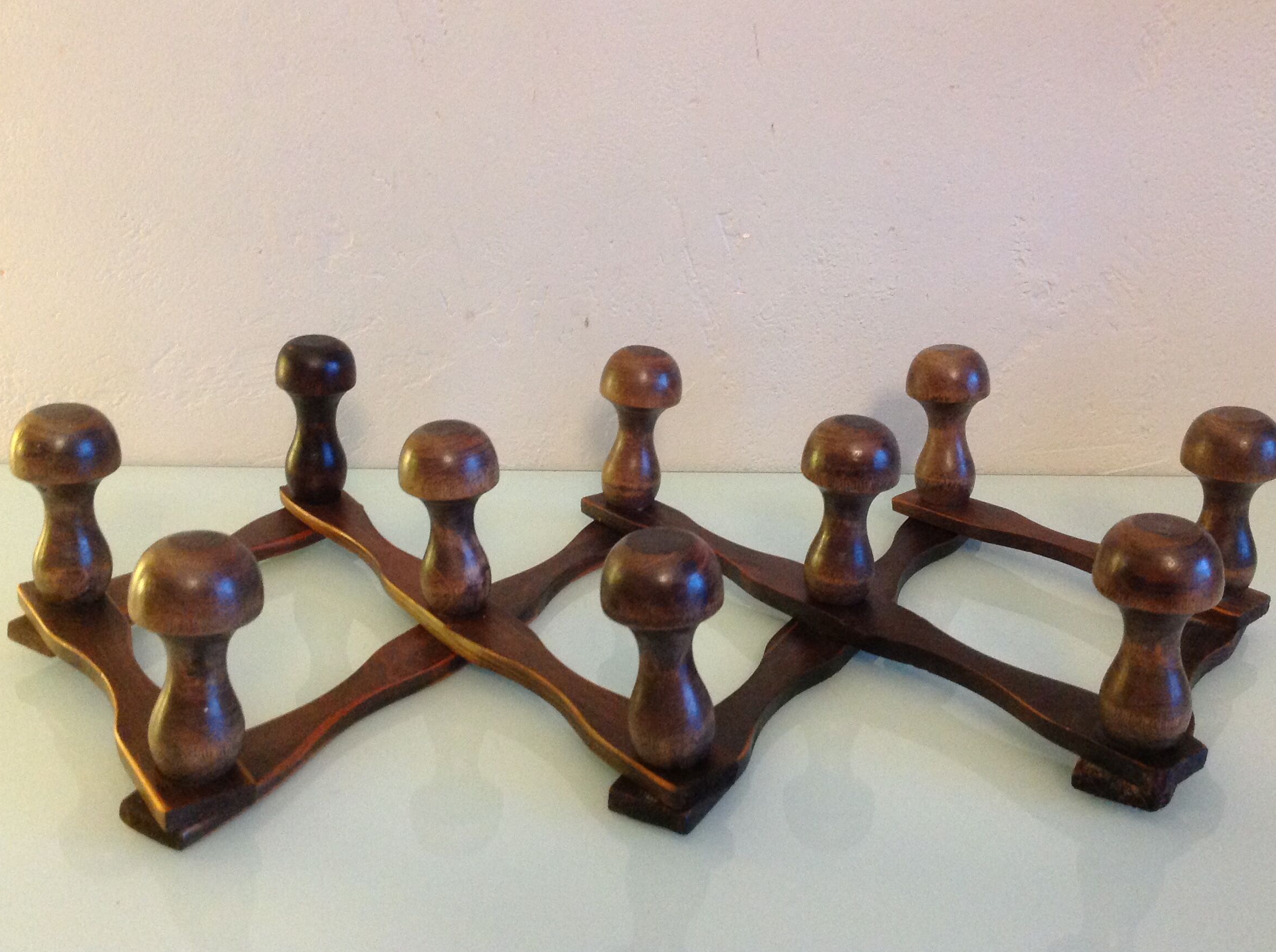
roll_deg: -0.6
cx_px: 638
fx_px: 1435
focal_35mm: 39
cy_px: 433
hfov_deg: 47.9
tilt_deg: -16.7
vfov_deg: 36.7
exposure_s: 1/15
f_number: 2.4
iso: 320
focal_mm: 4.28
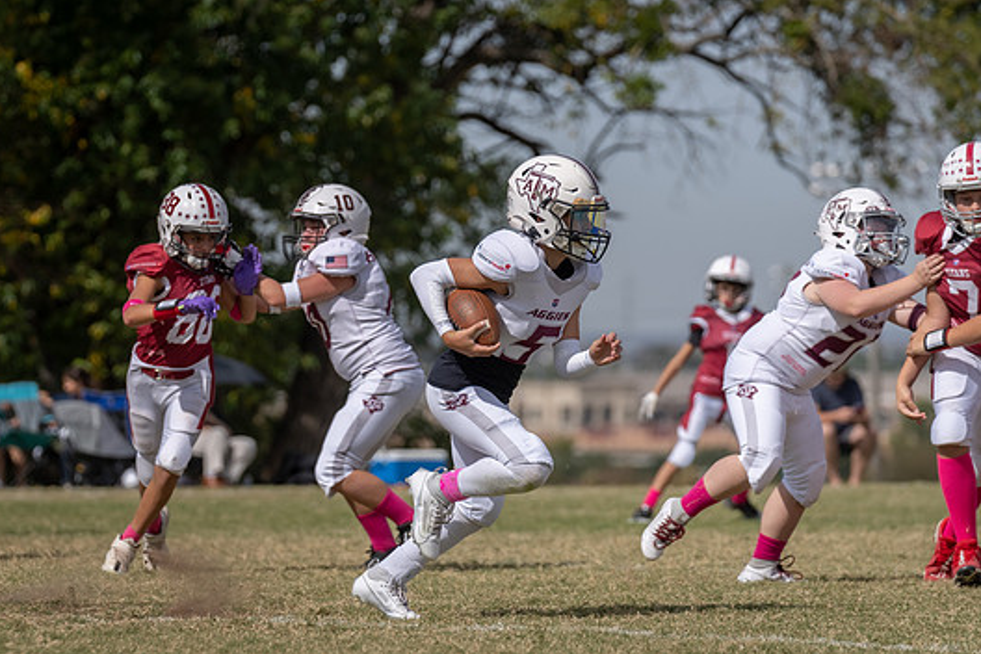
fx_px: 8747
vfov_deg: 4.3
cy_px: 405
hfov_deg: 6.4
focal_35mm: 321
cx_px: 259
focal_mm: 200
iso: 100
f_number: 4
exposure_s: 1/2500
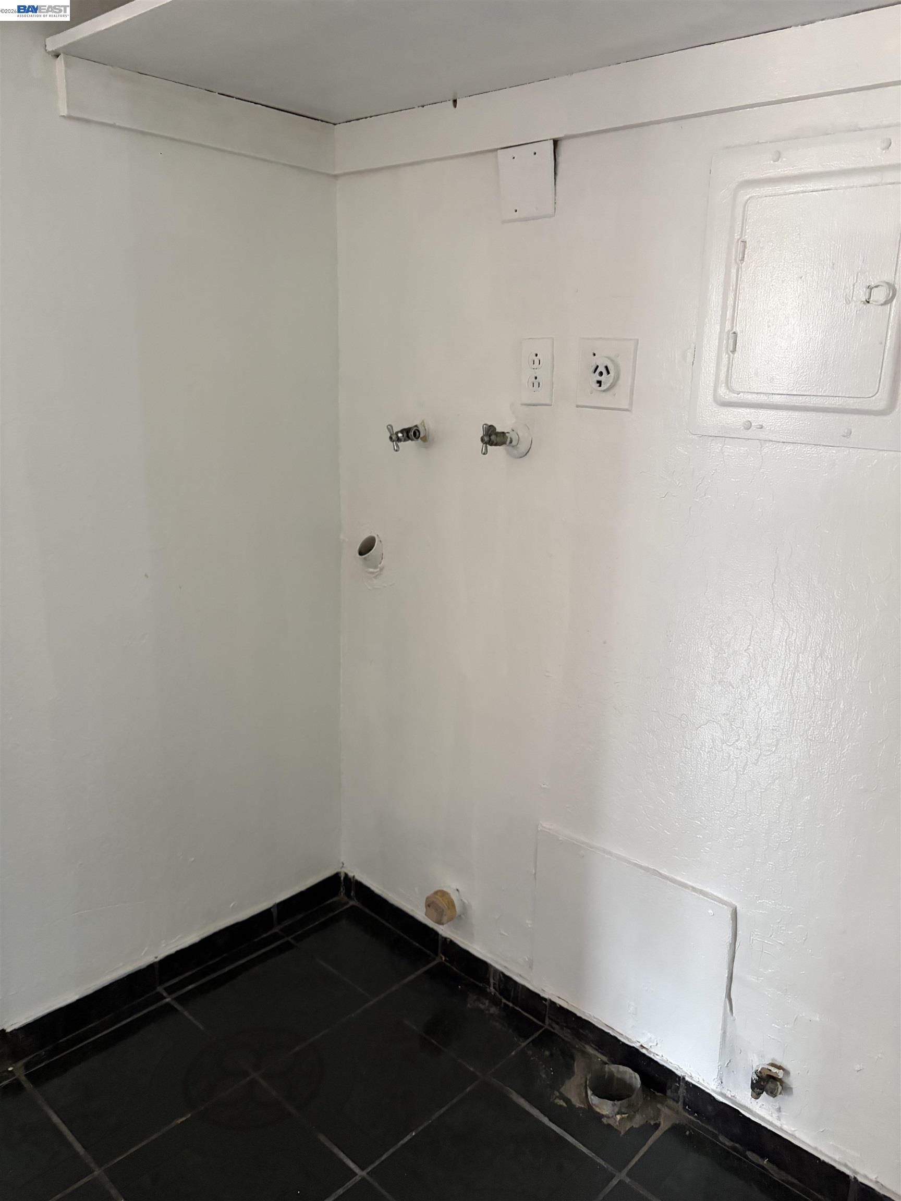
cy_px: 600
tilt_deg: -15.8
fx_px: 902
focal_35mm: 26
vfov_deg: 67.3
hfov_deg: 53.1
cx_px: 450
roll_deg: -0.8
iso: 400
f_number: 1.6
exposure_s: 1/60
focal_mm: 5.96
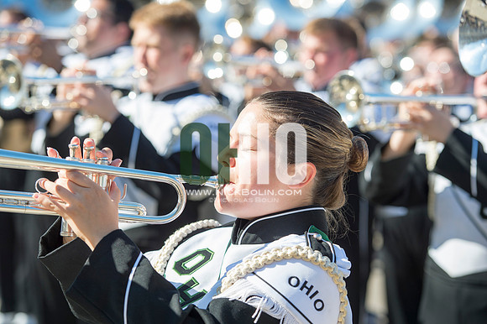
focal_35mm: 122
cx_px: 244
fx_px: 1649
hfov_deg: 16.8
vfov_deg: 11.2
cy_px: 162
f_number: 4.5
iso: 200
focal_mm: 122
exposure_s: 1/1000
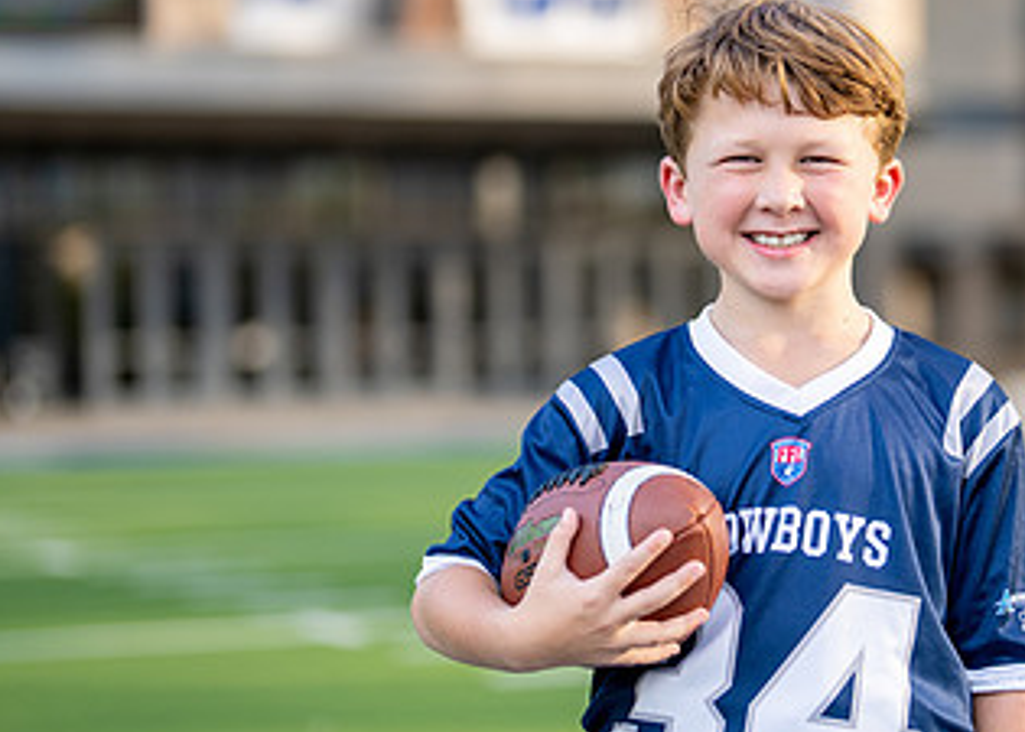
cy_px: 323
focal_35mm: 111
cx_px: 780
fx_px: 3231
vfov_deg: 12.9
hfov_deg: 17.9
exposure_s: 1/2000
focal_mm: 50
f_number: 1.2
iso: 100
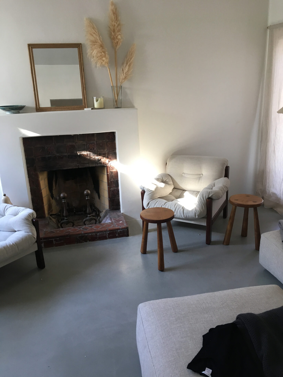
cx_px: 142
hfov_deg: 48.2
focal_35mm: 29
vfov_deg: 61.7
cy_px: 188
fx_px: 316
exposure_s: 1/30
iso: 80
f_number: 2.2
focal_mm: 4.15
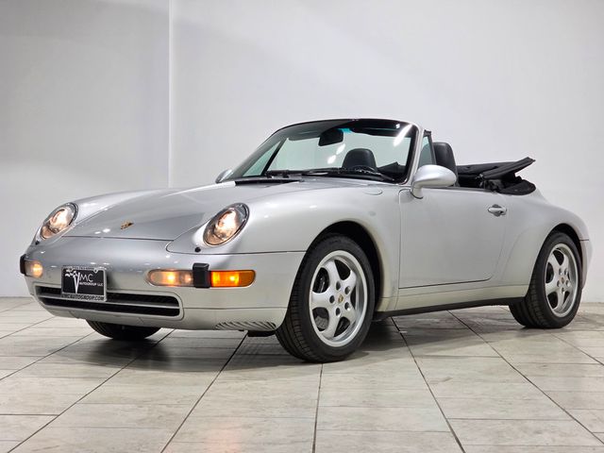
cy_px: 226
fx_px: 1204
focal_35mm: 69
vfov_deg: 21.3
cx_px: 302
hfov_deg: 28.2
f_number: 2.4
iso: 160
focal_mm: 7.9
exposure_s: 1/120
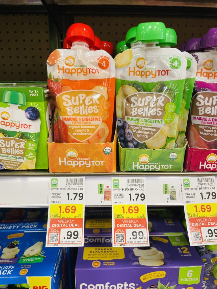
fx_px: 217
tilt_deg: -17.0
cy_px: 144
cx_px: 108
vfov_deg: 67.3
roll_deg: -0.2
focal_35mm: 26
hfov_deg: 53.1
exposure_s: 1/62
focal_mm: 4.2
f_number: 1.6
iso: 100
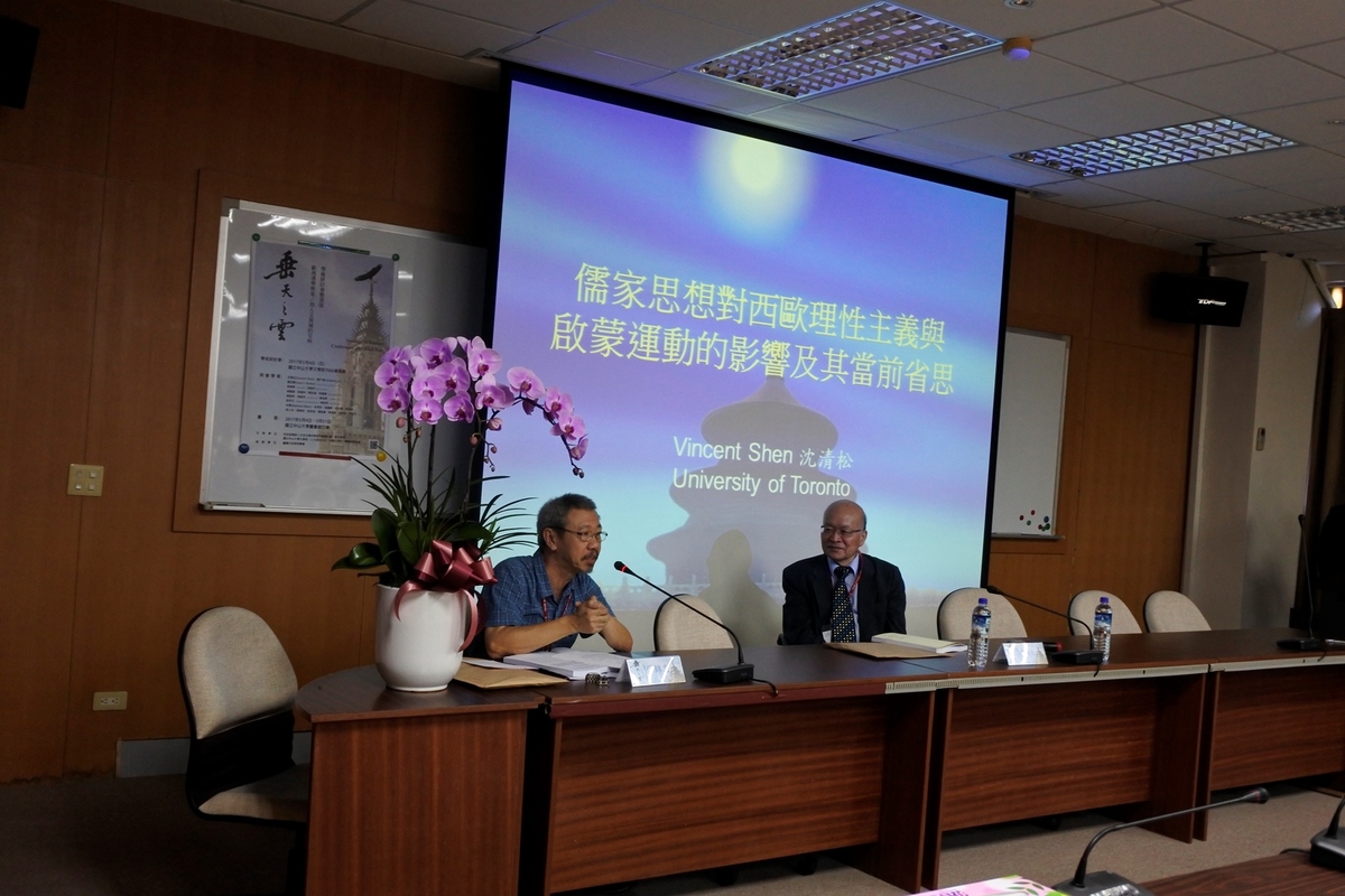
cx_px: 672
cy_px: 448
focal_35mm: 34
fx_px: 1270
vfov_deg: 38.9
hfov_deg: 55.8
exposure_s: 1/60
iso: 800
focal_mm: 12.8
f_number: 4
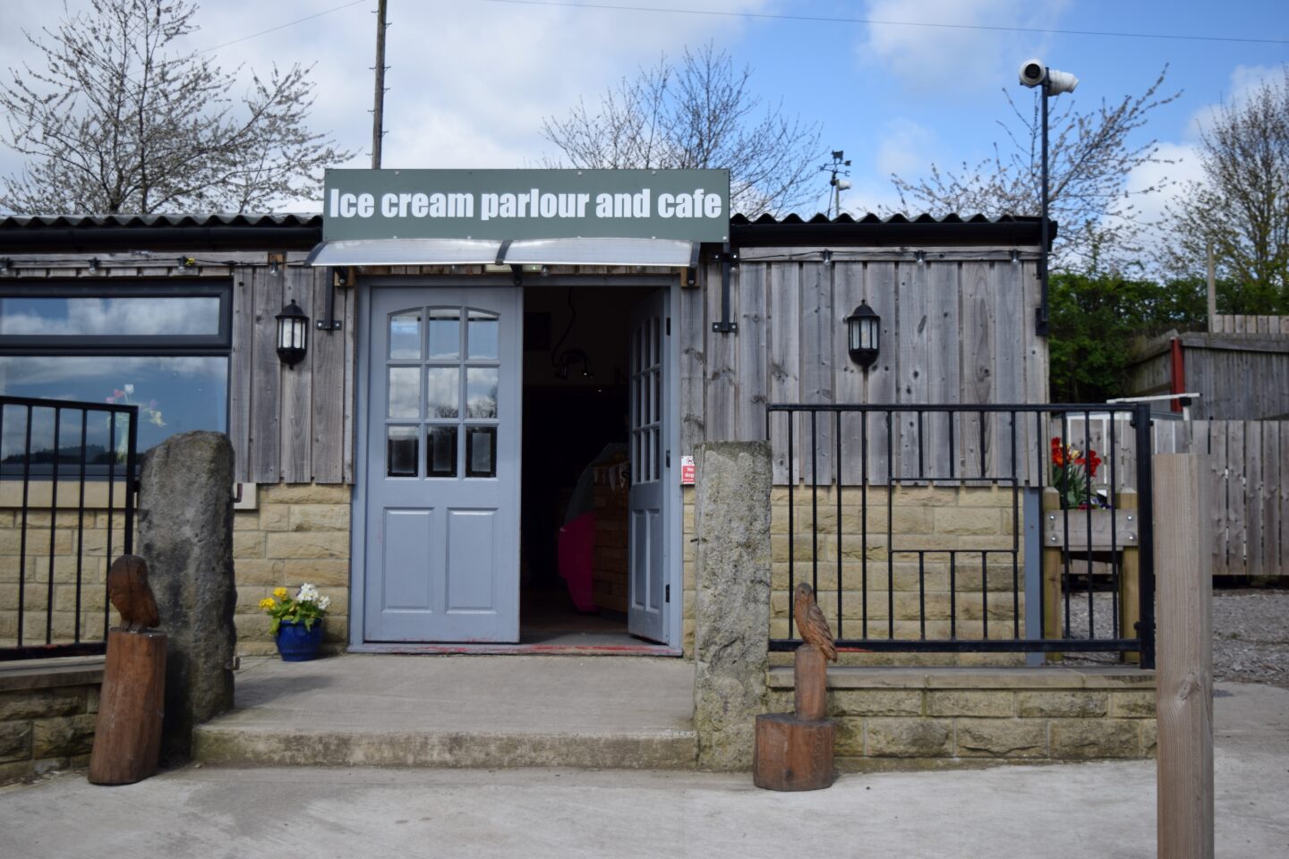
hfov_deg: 47.9
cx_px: 644
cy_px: 430
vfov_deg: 33.0
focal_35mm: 40
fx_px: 1450
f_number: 4
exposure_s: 1/1000
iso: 100
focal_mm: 27
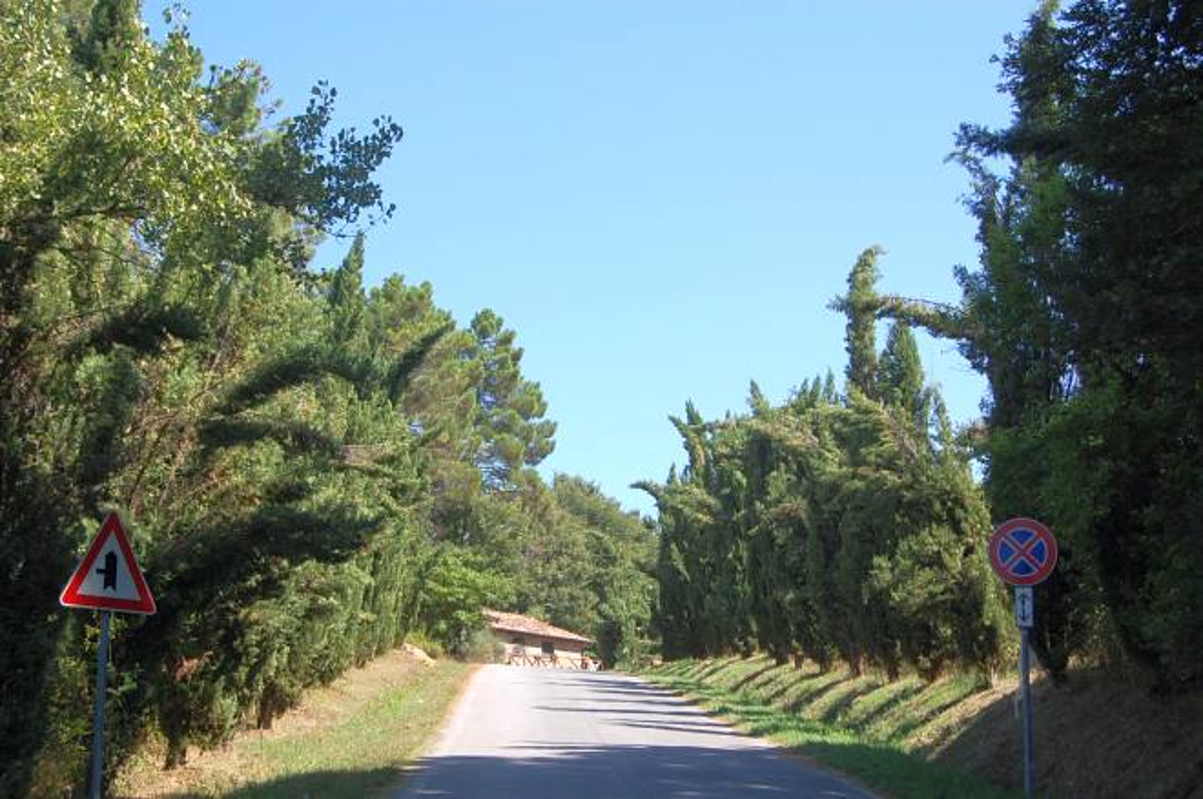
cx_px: 602
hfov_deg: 35.1
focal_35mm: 57
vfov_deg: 23.7
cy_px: 400
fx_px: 1902
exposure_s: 1/250
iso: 360
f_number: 10
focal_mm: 38
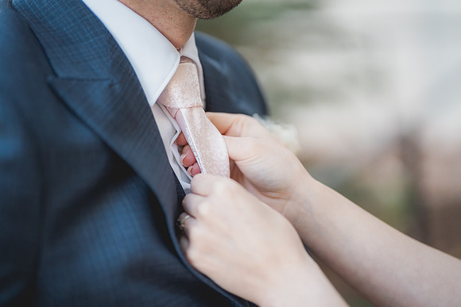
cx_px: 230
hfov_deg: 23.3
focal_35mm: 87
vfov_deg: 15.7
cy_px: 154
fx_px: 1116
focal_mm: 85
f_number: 1.8
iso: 1000
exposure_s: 1/1000
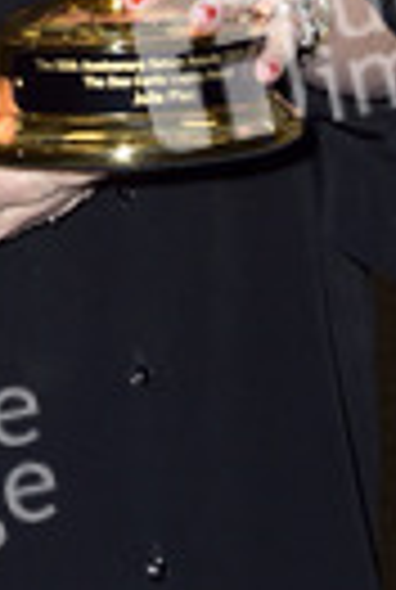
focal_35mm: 207
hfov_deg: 6.6
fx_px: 3397
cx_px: -43
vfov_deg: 9.7
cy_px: -180
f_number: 6.3
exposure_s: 1/250
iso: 500
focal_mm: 68
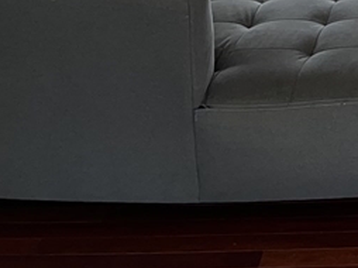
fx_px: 1085
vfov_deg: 12.5
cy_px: -254
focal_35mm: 105
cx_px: 589
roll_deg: -1.4
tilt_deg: -5.3
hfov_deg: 16.5
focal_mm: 5.1
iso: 32
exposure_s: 1/28
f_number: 1.6
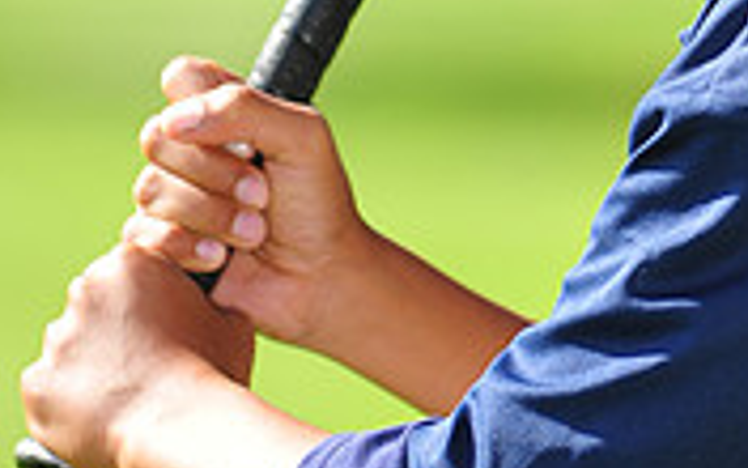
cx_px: 676
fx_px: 13699
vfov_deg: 2.0
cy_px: -213
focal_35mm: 672
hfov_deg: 3.1
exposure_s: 1/500
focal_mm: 200
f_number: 4.5
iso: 200
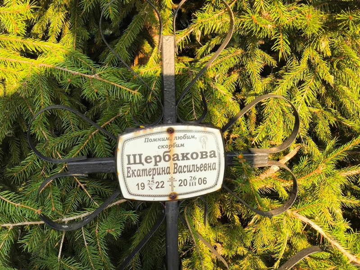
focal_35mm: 50
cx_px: 180
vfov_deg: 29.1
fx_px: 520
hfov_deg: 38.2
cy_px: 135
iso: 50
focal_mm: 4.71
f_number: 1.7
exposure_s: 1/207
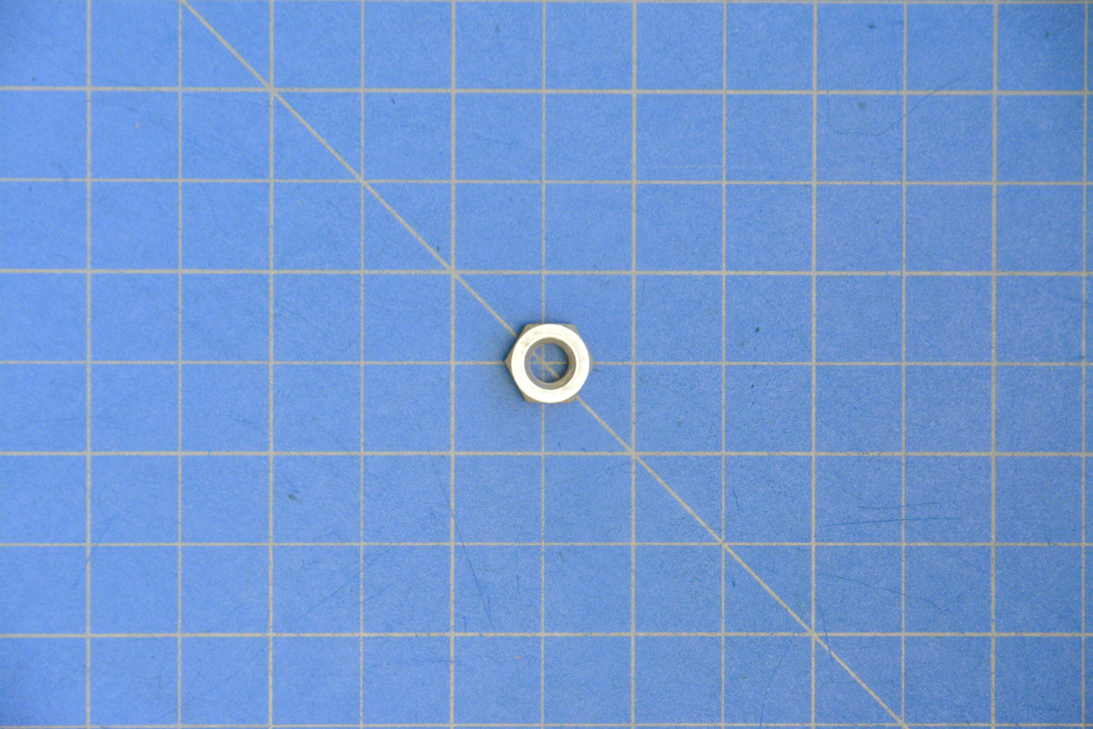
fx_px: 9108
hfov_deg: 6.9
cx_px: 546
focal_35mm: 300
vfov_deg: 4.6
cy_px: 364
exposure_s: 1/10
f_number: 8
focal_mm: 200
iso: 6400
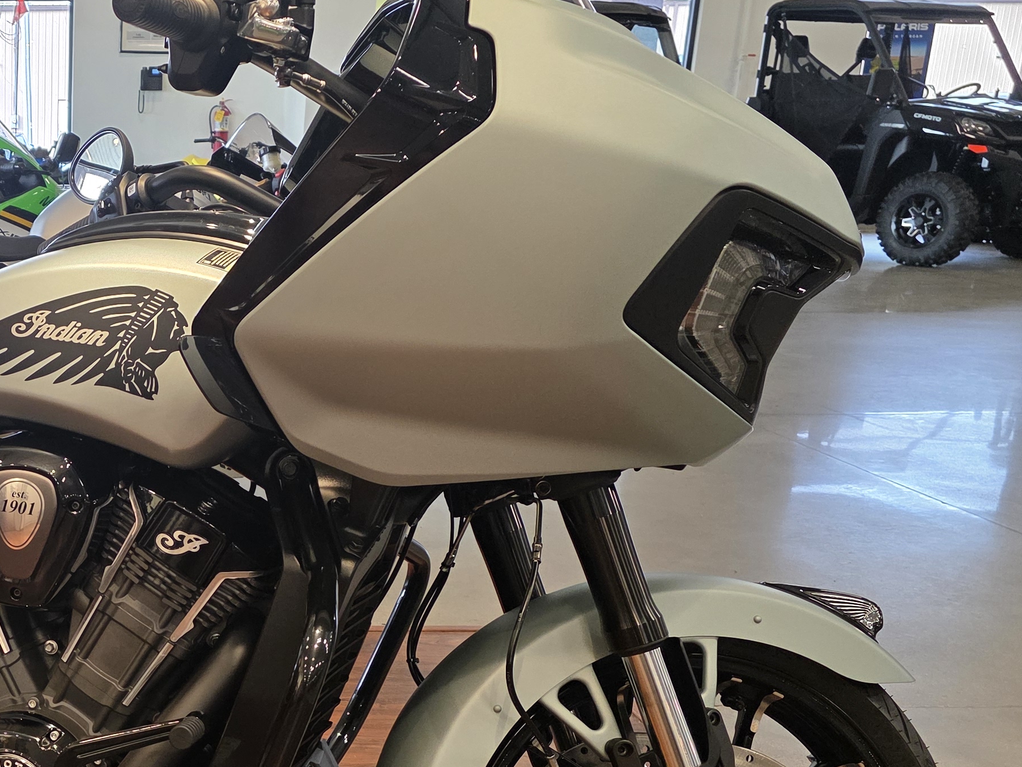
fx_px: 1506
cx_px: -31
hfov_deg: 33.8
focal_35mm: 51
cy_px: 582
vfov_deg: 28.1
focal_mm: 6.3
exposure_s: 1/120
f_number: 1.7
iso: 160
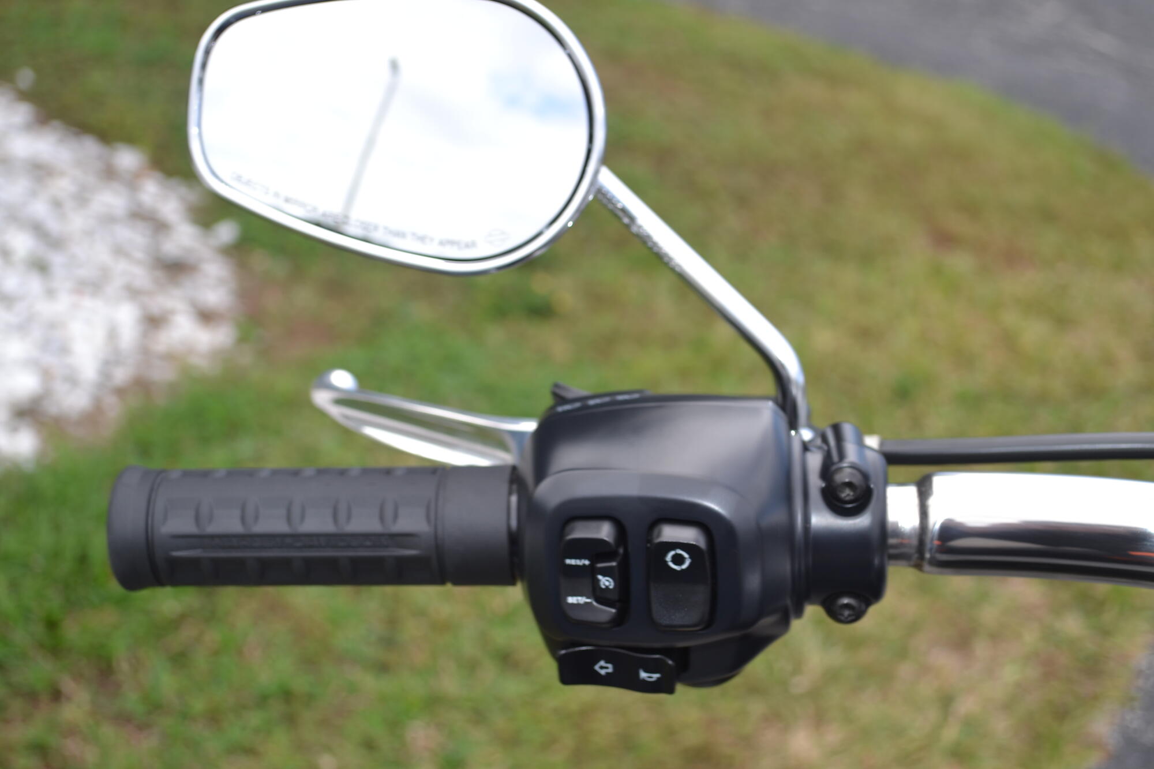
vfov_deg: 23.8
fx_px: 1827
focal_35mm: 57
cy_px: 384
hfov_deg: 35.1
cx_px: 577
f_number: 5
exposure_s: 1/200
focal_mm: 38
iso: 100
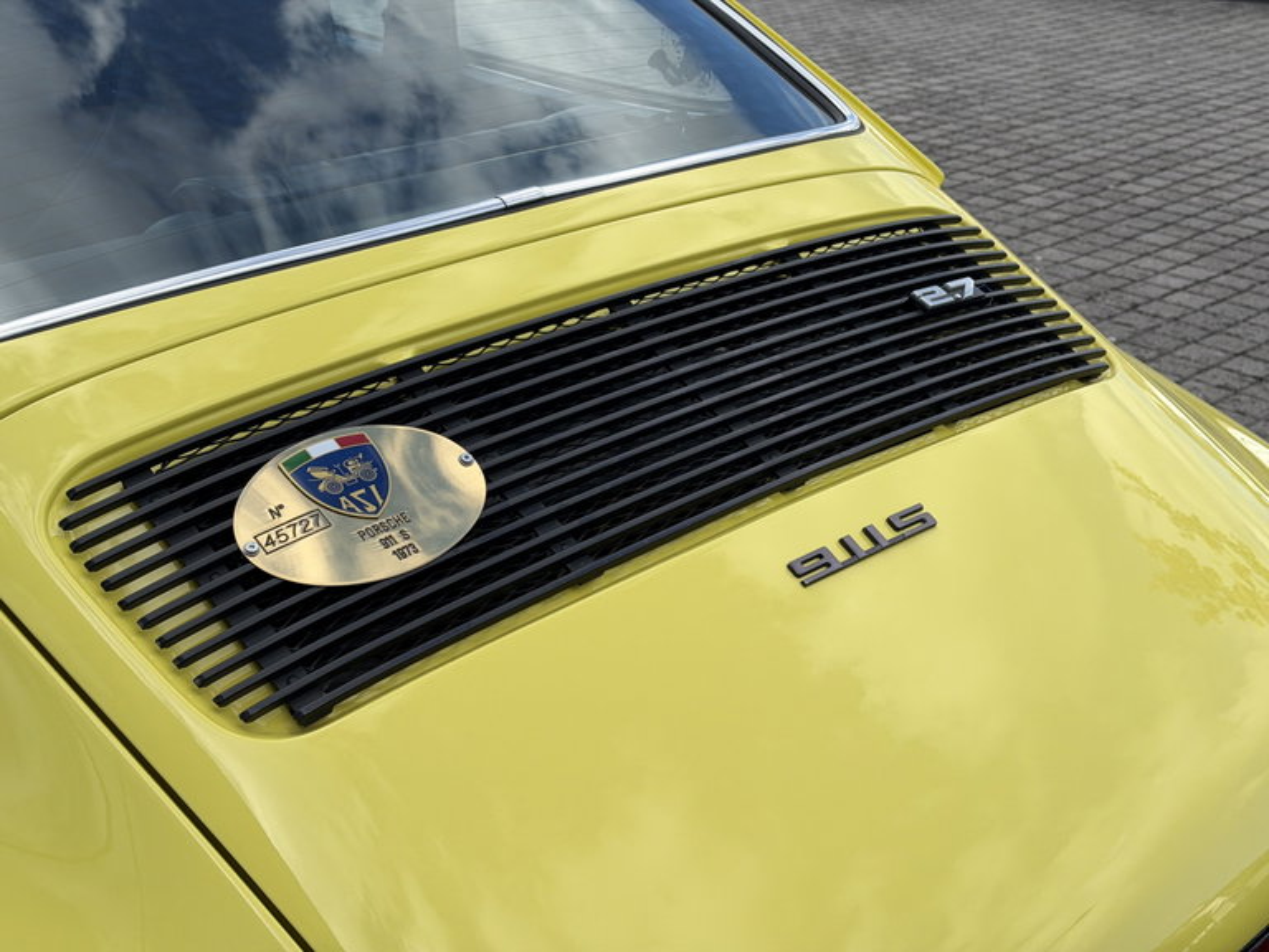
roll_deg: +0.2
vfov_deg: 30.3
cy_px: 476
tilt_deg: -23.2
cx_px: 634
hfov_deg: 39.7
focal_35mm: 48
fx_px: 1760
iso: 64
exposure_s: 1/2415
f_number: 1.78
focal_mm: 6.76
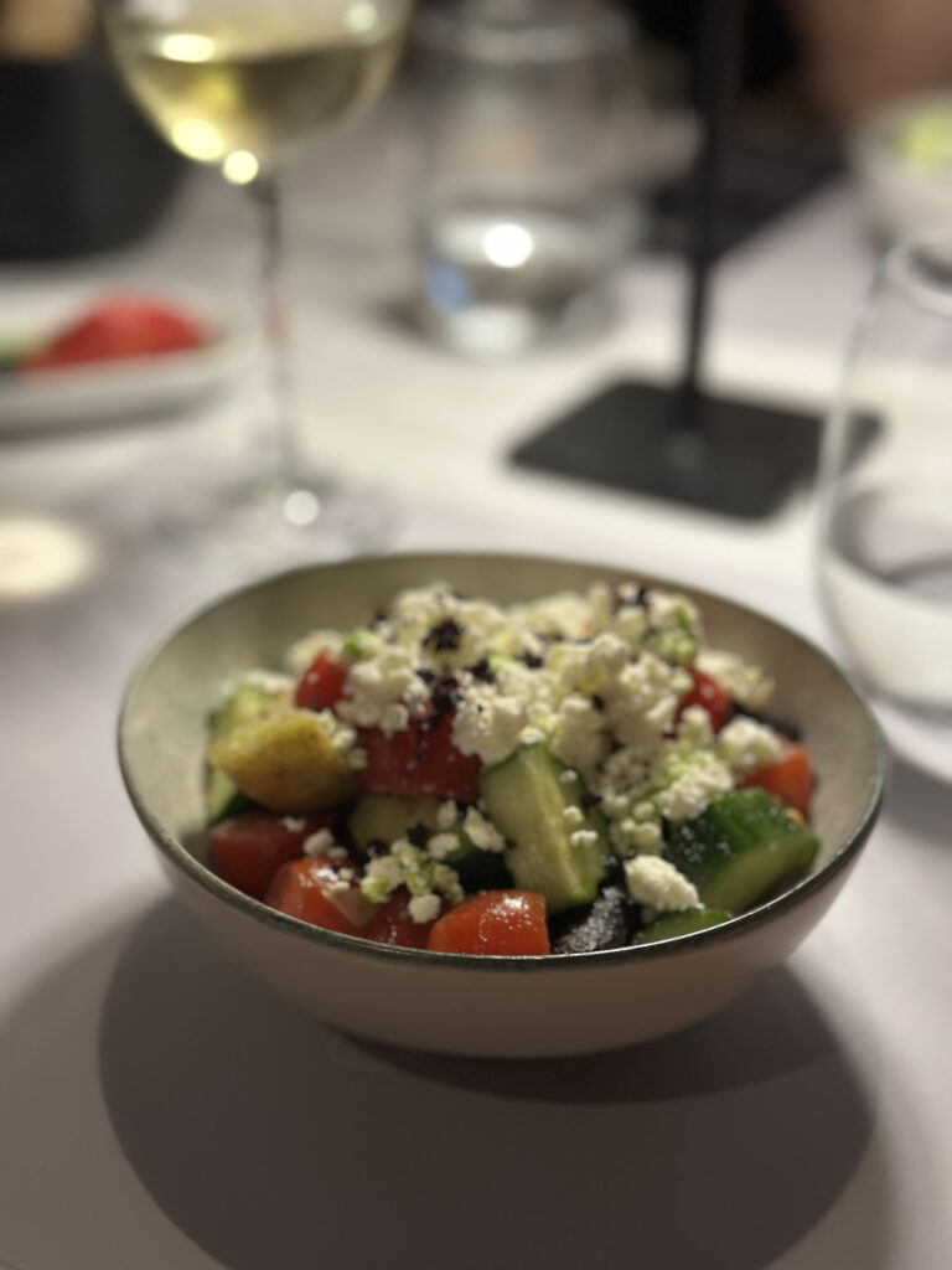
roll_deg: -0.8
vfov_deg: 39.7
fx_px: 1760
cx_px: 476
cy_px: 635
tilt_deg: -28.5
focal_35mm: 48
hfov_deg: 30.3
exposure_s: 1/33
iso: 320
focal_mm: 6.86
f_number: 1.78
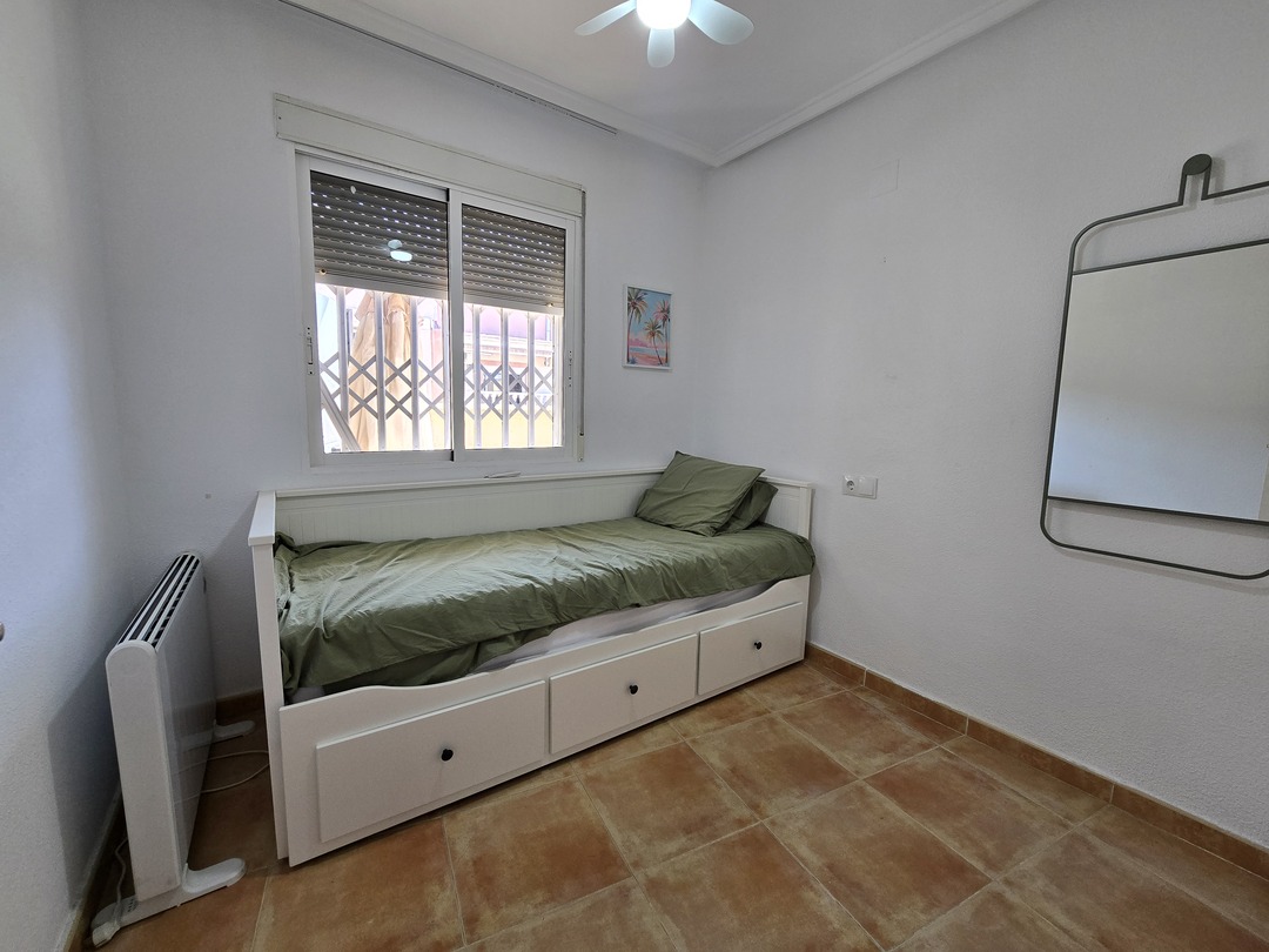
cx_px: 634
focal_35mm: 13
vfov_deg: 89.9
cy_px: 476
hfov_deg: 106.2
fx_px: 477
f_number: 2.2
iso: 80
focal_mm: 2.2
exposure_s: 1/100
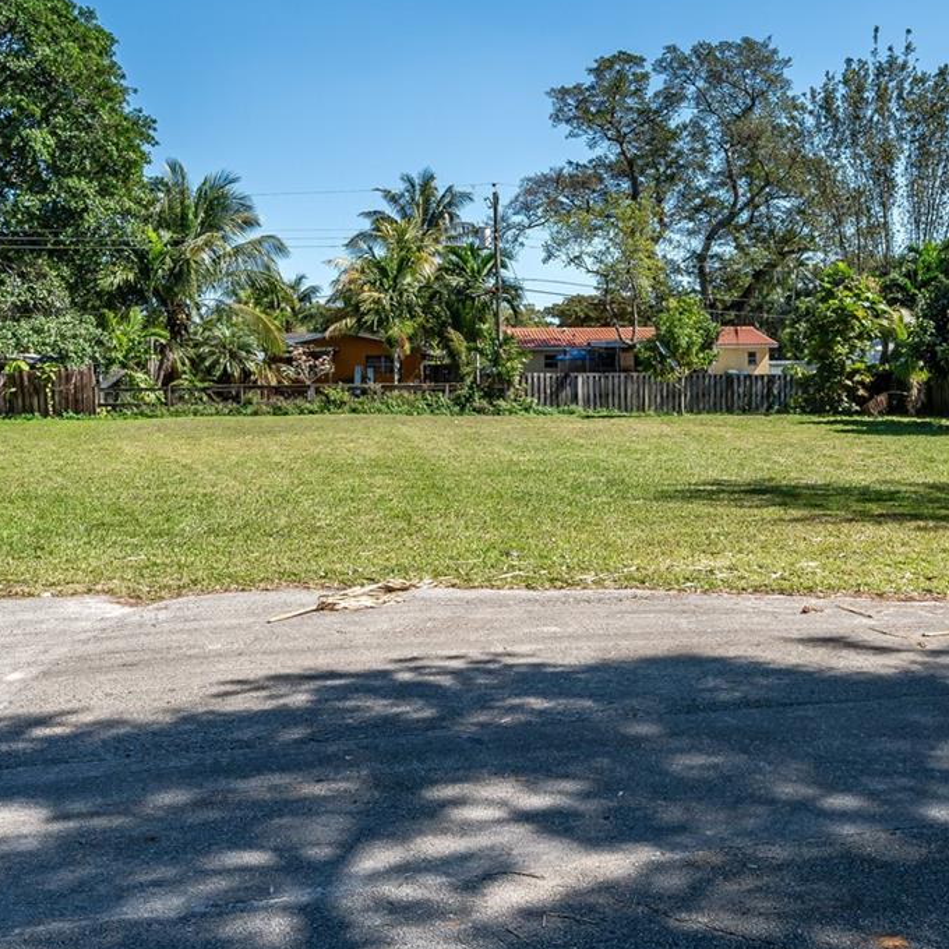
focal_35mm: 32
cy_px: 389
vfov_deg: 50.8
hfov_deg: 50.8
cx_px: 571
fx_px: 993
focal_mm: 16
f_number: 8
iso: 200
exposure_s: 1/320
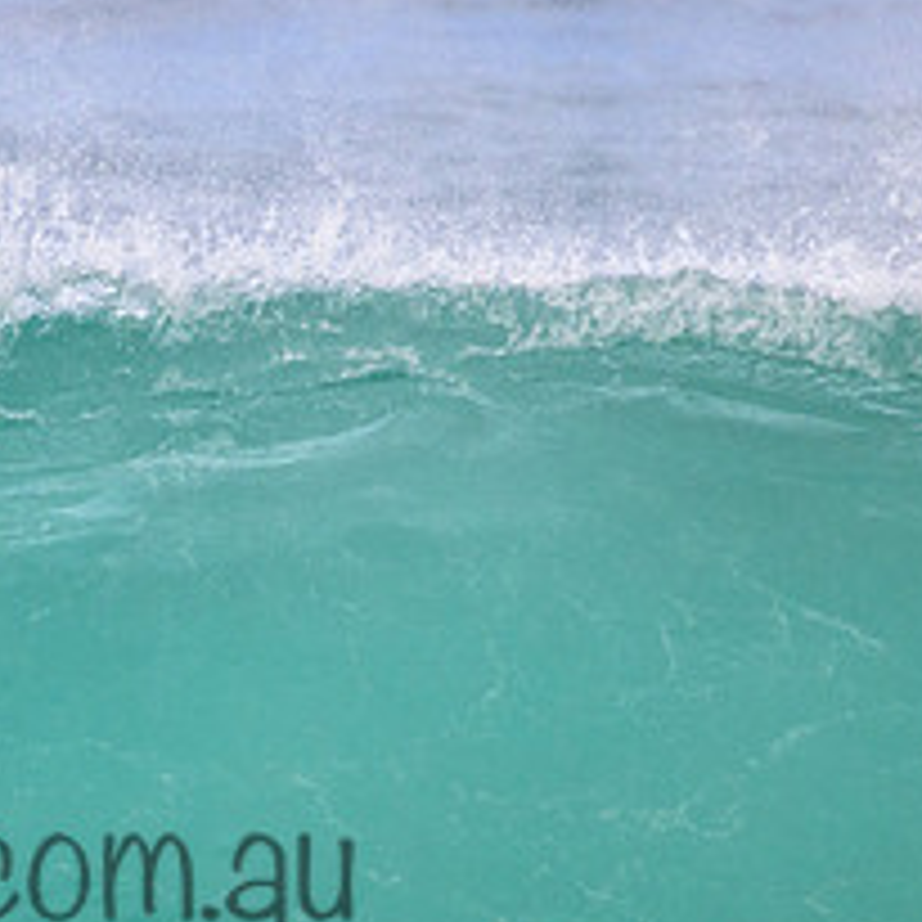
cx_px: -121
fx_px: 57858
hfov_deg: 0.9
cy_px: 816
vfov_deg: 0.9
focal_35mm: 1920
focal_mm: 800
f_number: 11
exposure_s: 1/2000
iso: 1800
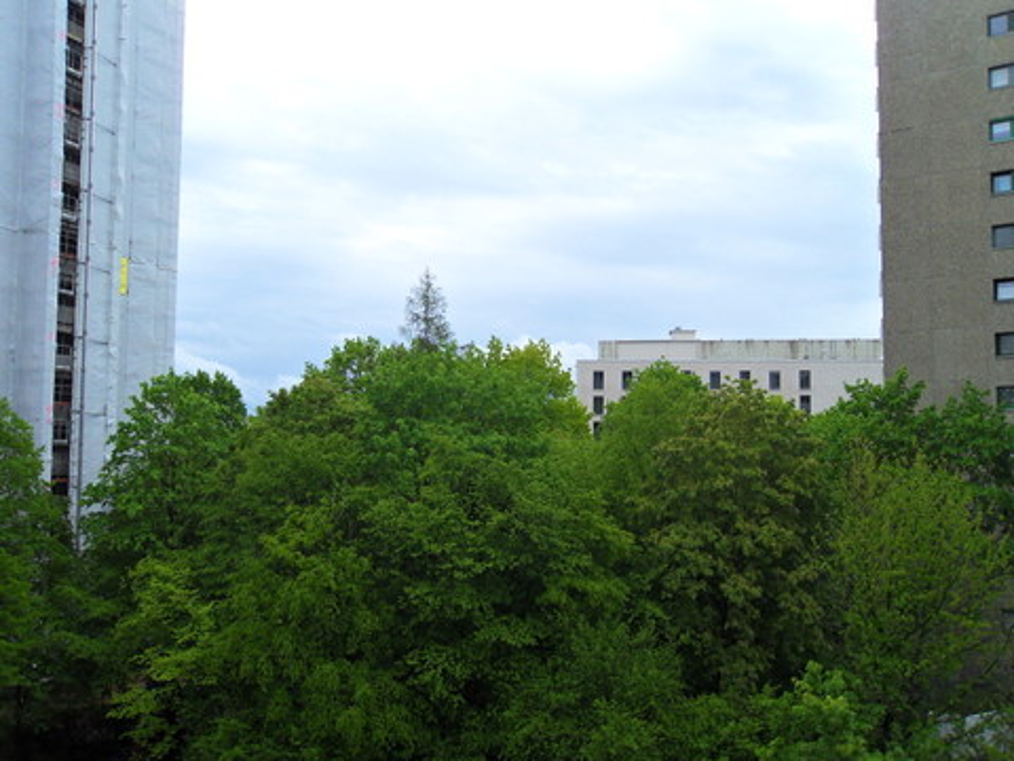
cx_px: 507
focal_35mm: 35
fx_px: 1025
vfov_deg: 40.7
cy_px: 380
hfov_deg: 52.6
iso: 80
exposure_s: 1/180
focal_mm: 6.3
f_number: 8.2
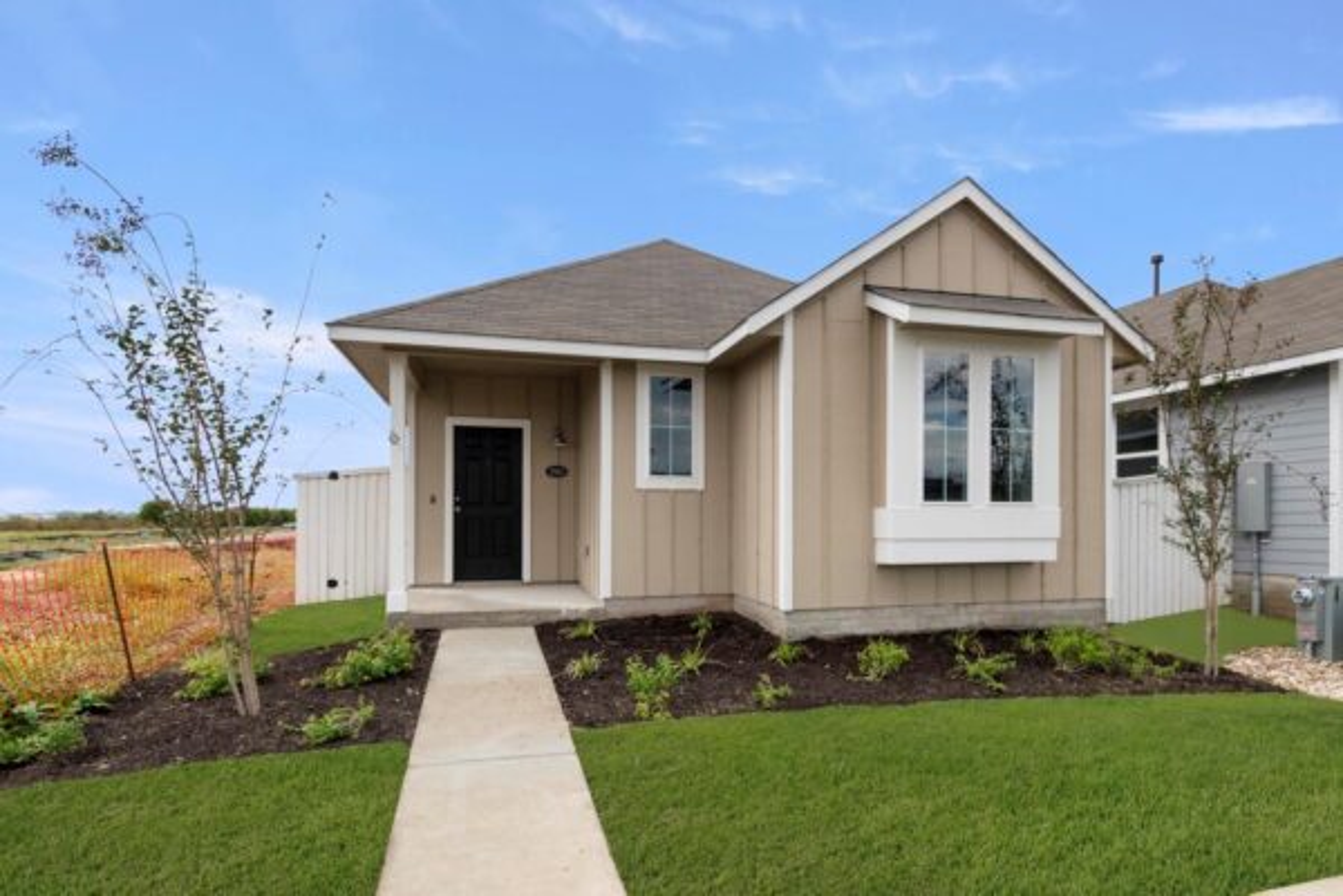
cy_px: 448
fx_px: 1343
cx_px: 672
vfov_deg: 36.9
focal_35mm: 36
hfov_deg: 53.1
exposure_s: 1/1600
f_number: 8
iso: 400
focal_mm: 24
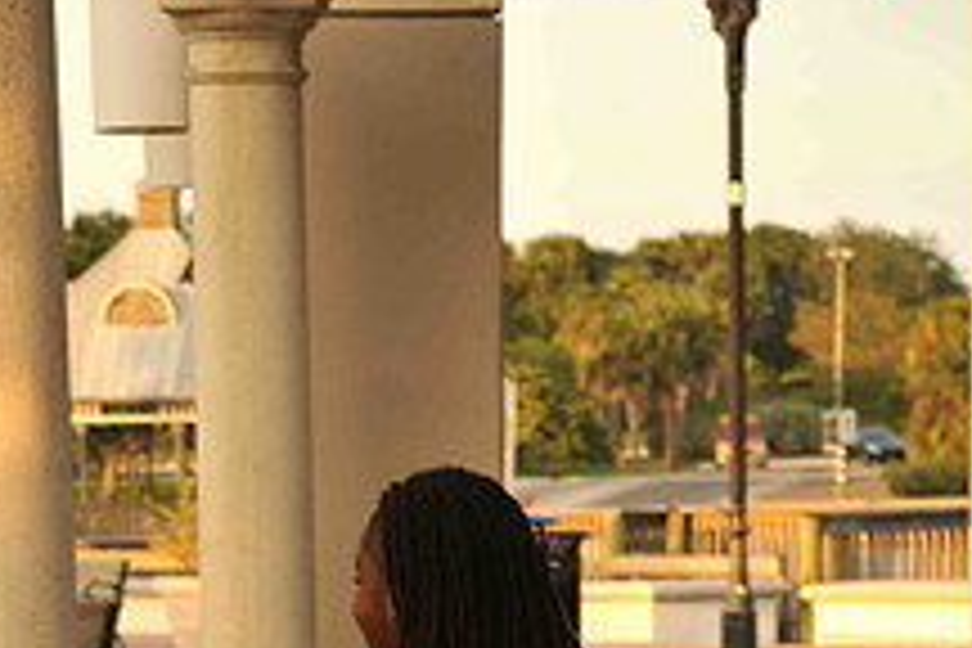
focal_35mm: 234
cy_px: 981
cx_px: 457
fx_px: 6319
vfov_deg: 5.8
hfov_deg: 8.8
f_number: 5.6
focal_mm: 75
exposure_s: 1/125
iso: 200
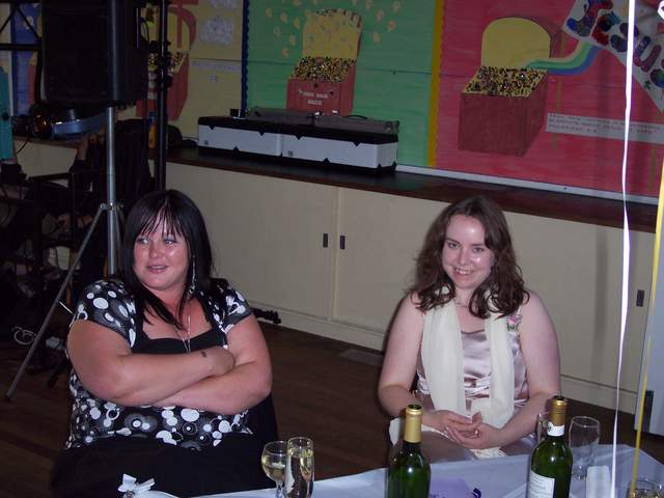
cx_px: 332
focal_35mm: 51
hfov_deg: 37.5
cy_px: 249
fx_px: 978
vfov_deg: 28.6
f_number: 3.4
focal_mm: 10.7
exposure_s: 1/30
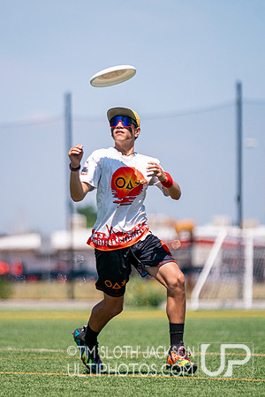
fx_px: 3653
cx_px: 91
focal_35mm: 331
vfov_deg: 6.2
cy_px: 194
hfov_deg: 4.2
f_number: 2.8
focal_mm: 200
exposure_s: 1/16000
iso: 640
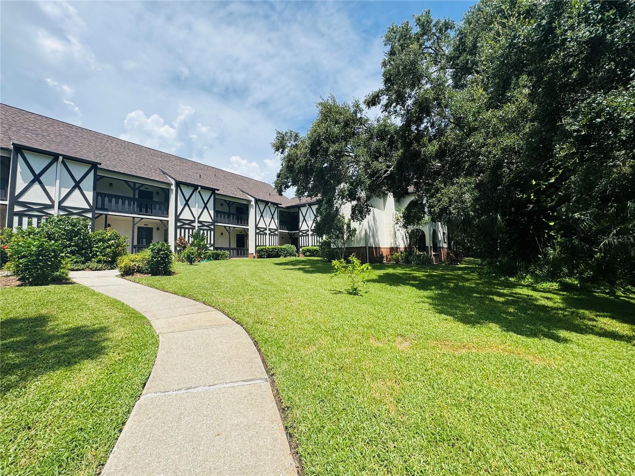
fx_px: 257
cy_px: 238
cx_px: 318
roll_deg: +1.8
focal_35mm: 14
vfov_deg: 85.7
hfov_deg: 102.1
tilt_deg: +3.7
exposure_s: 1/1789
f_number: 2.2
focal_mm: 2.22
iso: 50
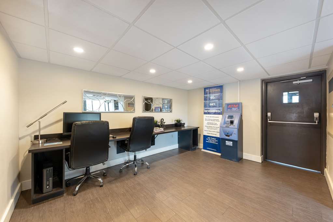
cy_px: 111
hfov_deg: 108.3
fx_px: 120
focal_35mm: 13
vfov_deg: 85.5
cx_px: 166
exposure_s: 1/15
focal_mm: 13
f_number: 8
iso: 200
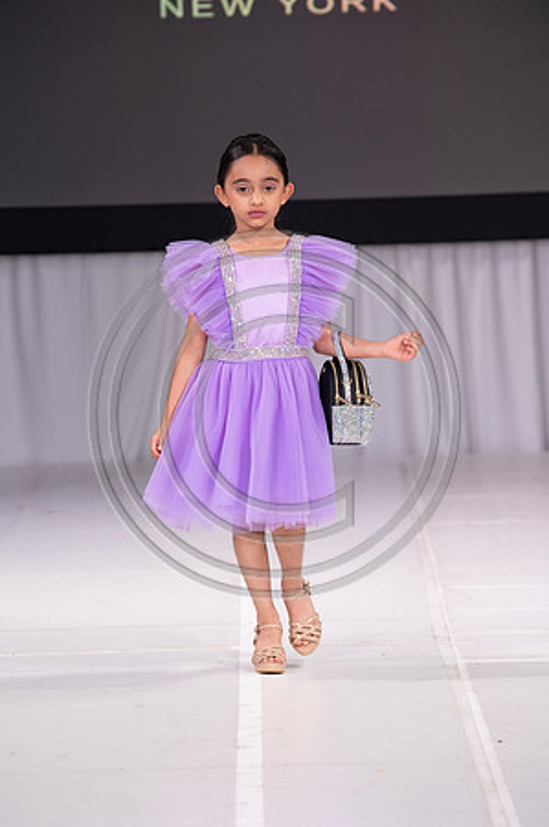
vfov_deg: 10.3
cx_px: 274
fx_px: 4585
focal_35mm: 200
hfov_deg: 6.9
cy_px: 414
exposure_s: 1/400
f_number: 5.6
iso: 2000
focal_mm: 200
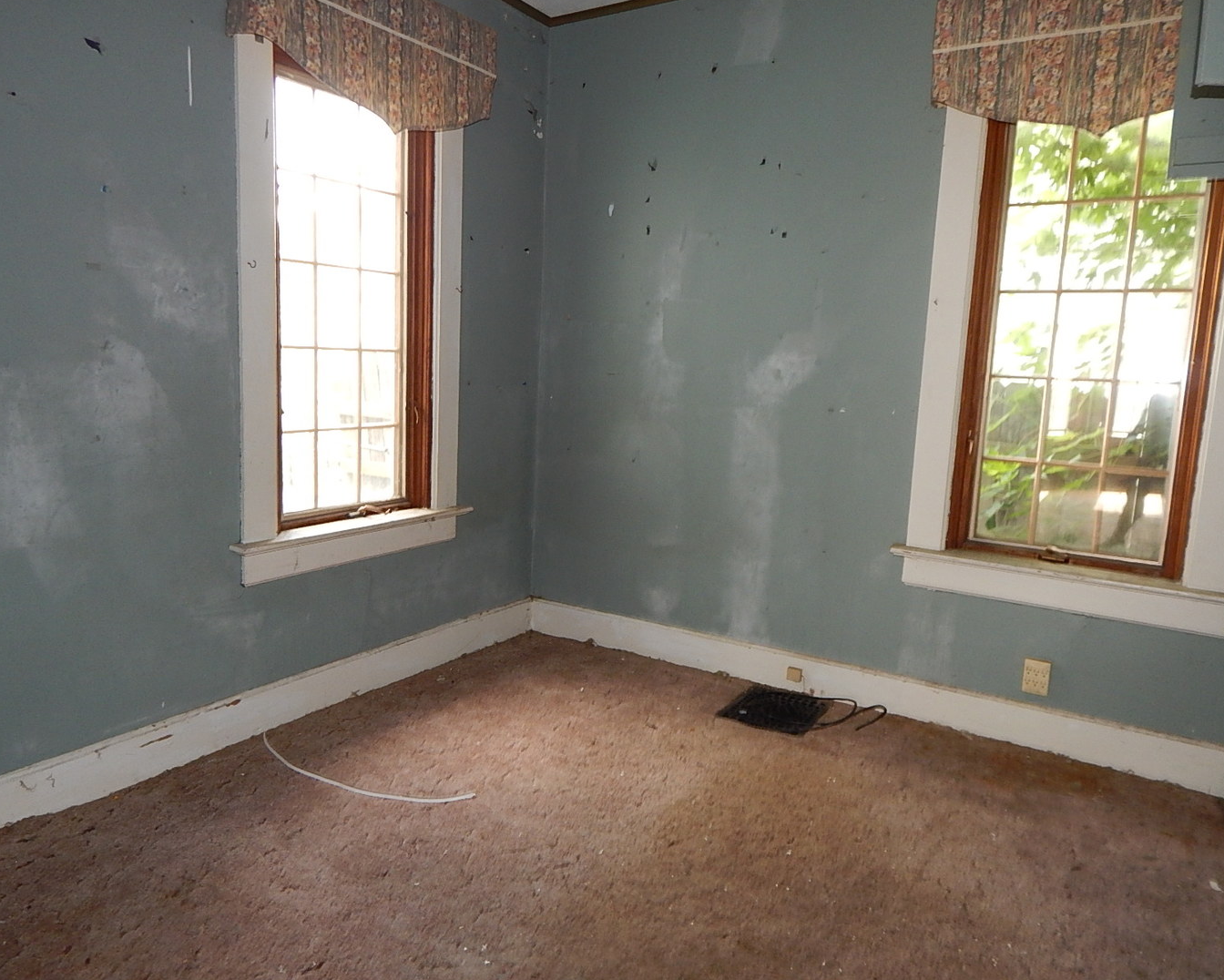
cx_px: 604
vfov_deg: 60.9
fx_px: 833
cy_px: 489
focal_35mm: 23
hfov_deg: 72.6
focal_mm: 4
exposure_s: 1/30
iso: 200
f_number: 3
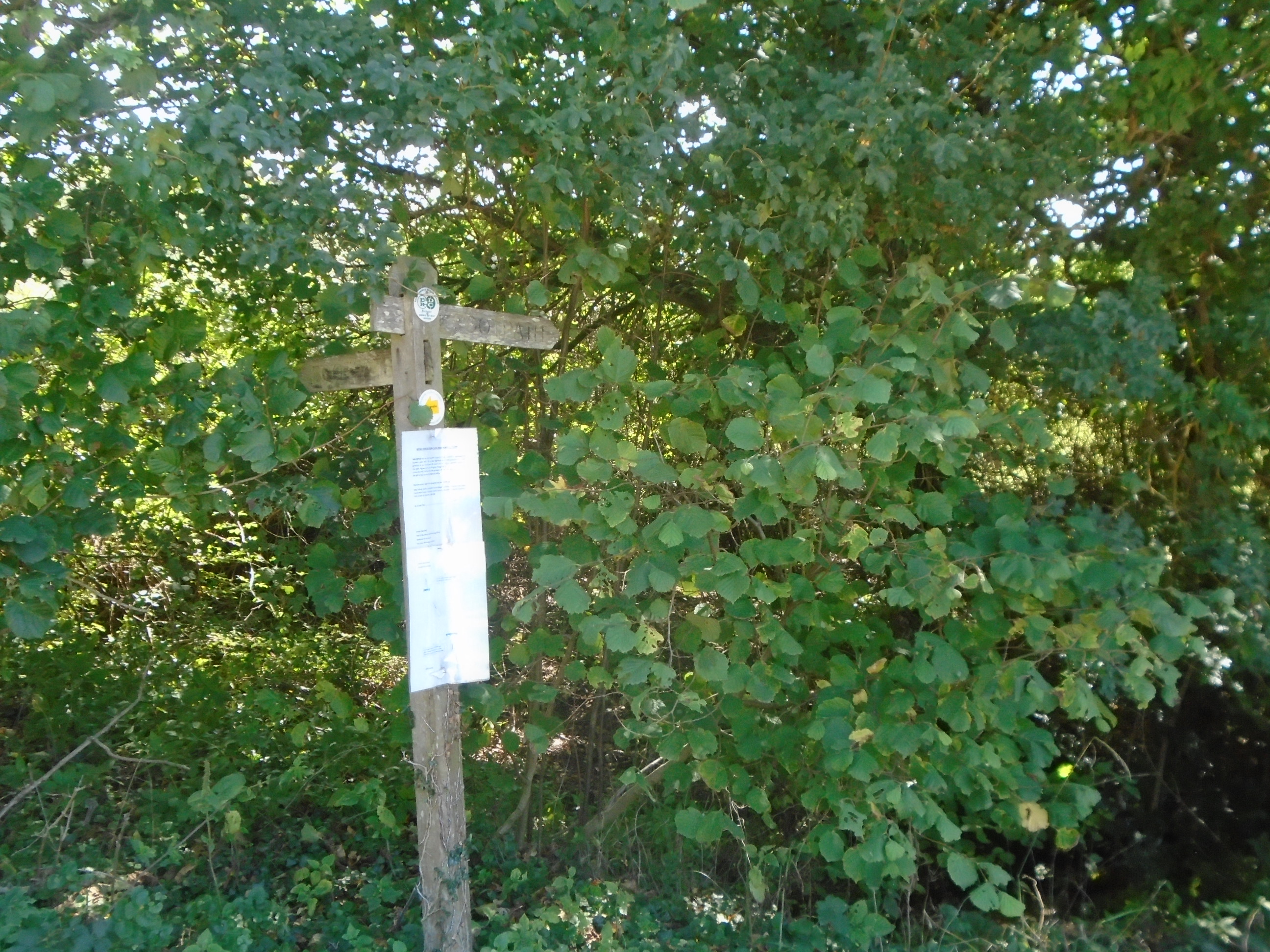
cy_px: 476
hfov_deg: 51.4
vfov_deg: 39.7
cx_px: 635
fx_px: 1321
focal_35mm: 36
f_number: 3.8
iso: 400
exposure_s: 1/125
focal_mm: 6.4
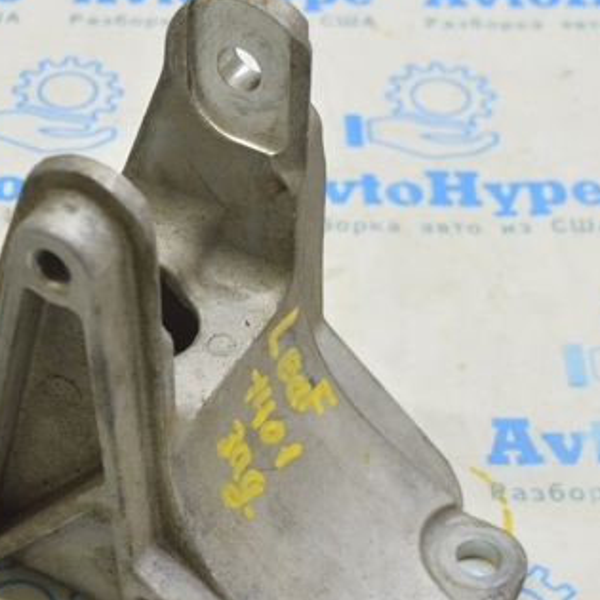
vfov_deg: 19.7
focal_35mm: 88
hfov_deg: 19.6
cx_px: 187
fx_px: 1726
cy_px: 353
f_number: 5.6
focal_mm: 34
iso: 400
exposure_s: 1/20
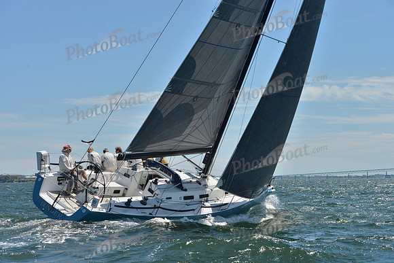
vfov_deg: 17.5
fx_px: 854
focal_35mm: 78
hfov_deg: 26.0
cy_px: 132
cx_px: 197
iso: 280
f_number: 8
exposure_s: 1/1250
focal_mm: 78
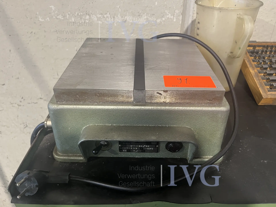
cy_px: 104
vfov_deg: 53.1
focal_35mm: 26
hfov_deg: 67.3
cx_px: 138
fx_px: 207
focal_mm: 5.1
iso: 200
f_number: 1.6
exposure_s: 1/50
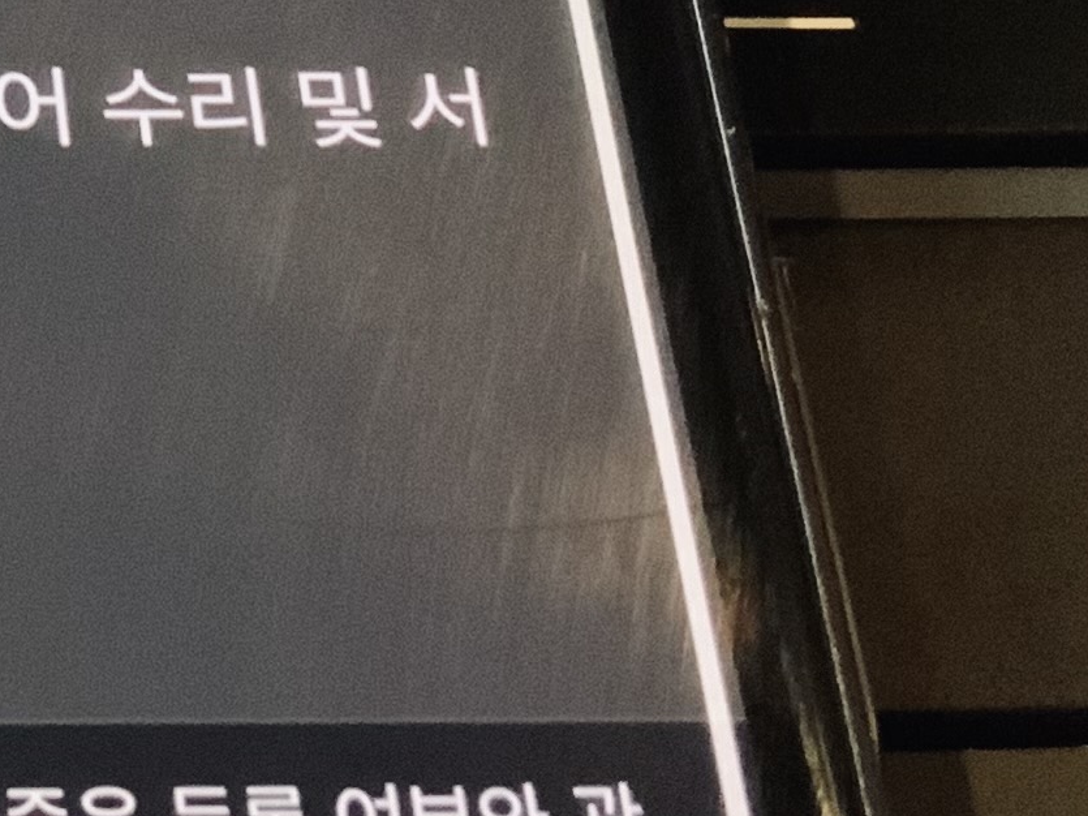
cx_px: -515
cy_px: -328
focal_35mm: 140
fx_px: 4400
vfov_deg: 10.3
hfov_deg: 13.3
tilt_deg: -56.2
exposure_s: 1/30
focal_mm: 3
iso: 500
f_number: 1.8
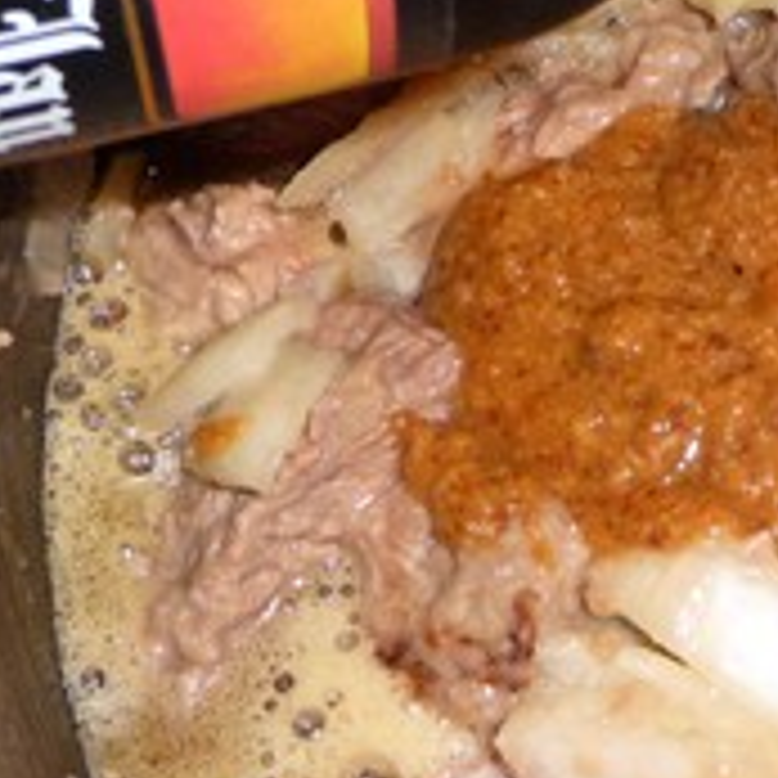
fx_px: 2822
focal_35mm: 111
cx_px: 854
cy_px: 184
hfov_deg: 15.3
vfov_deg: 15.6
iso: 100
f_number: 3.6
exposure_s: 1/30
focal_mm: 5.6
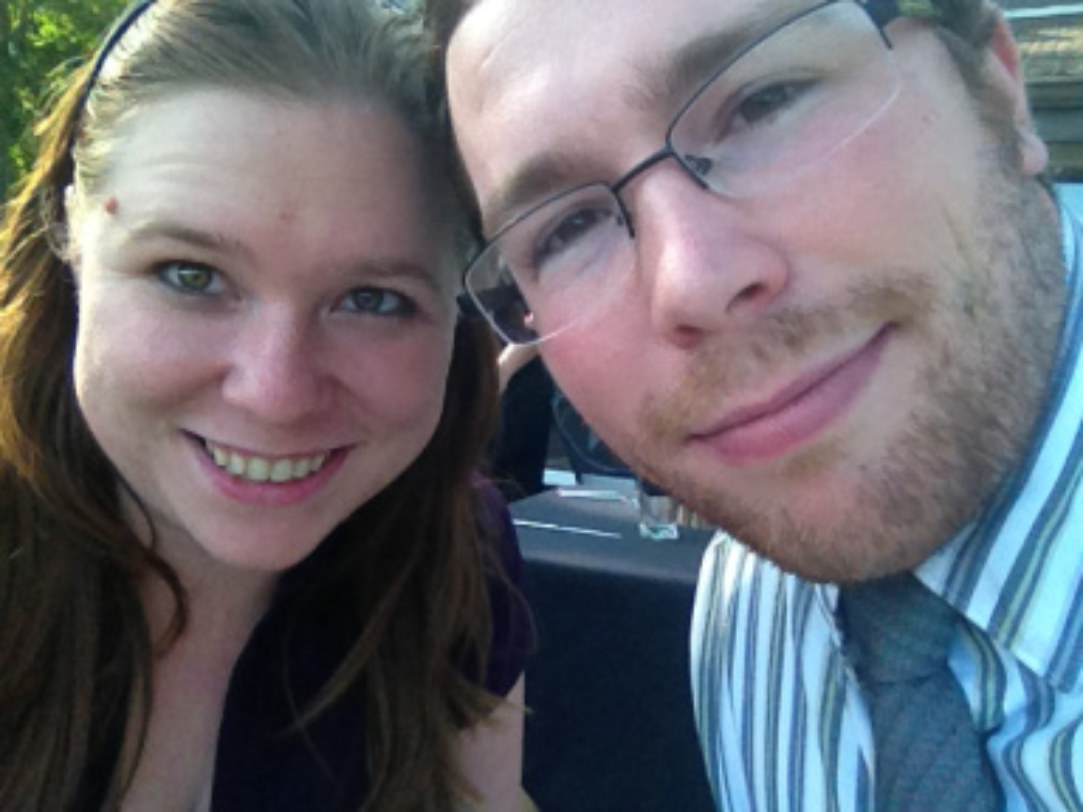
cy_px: 406
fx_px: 1095
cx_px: 542
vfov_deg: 40.7
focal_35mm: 35
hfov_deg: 52.6
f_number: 2.4
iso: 125
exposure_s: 1/468
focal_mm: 1.85
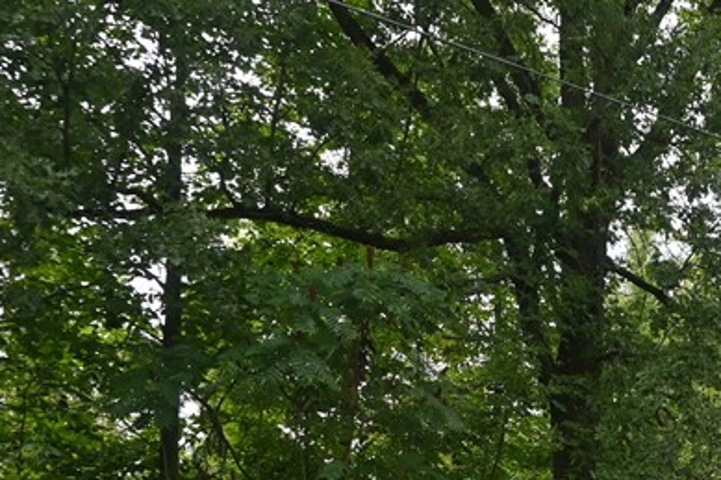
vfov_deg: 19.7
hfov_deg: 26.0
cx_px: 919
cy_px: 487
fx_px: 1341
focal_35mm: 67
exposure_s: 1/250
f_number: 5.6
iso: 200
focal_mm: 16
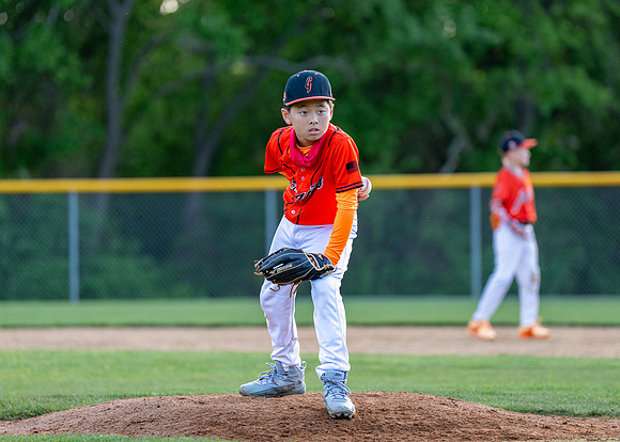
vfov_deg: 6.1
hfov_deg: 8.5
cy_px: 208
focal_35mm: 238
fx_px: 4183
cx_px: 335
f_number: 2.8
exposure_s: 1/1250
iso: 500
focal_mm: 168
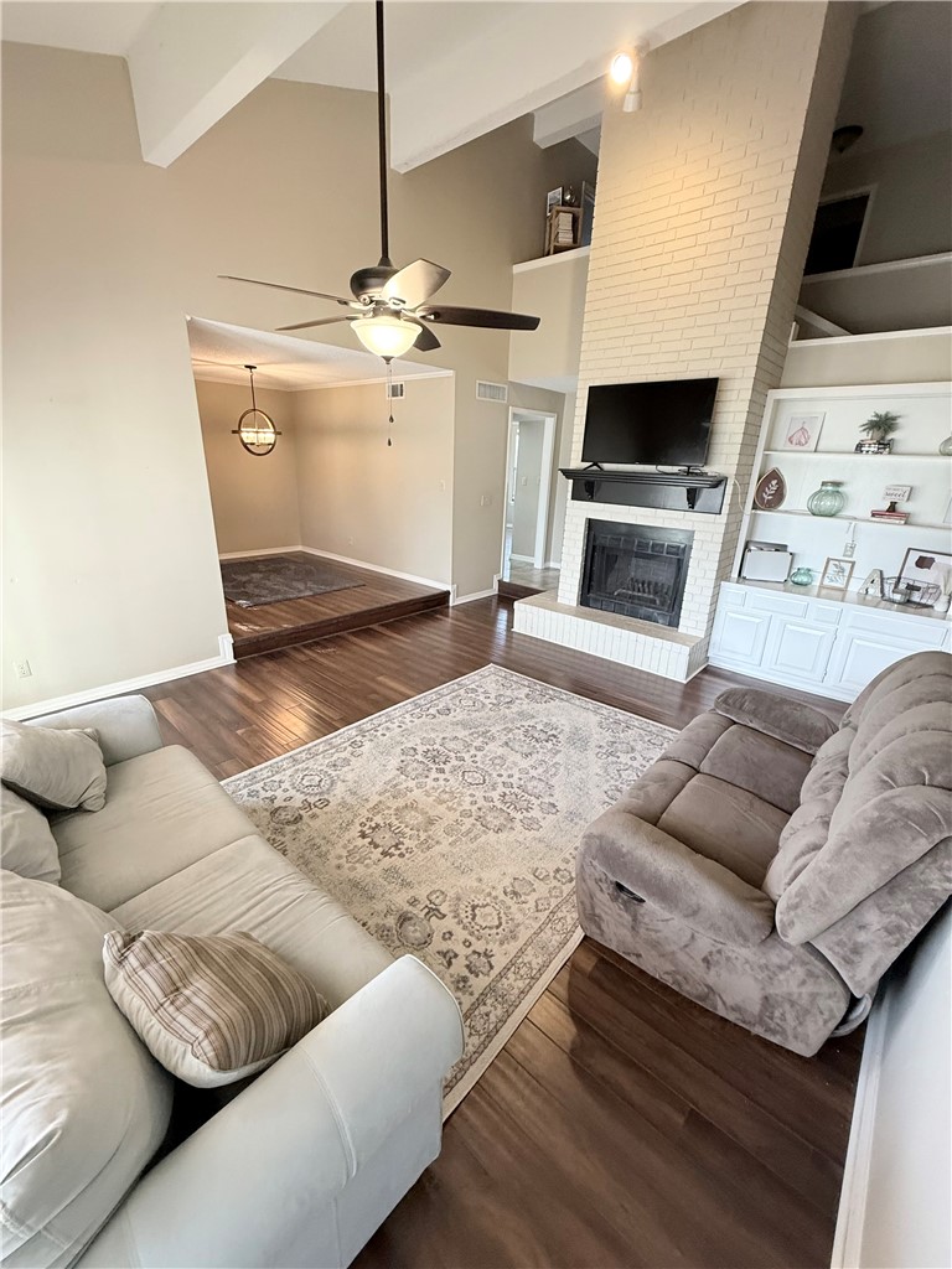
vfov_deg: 102.1
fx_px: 513
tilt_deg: -19.7
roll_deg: -1.9
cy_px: 634
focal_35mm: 14
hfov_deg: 85.7
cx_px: 476
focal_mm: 2.22
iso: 250
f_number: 2.2
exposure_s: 1/60
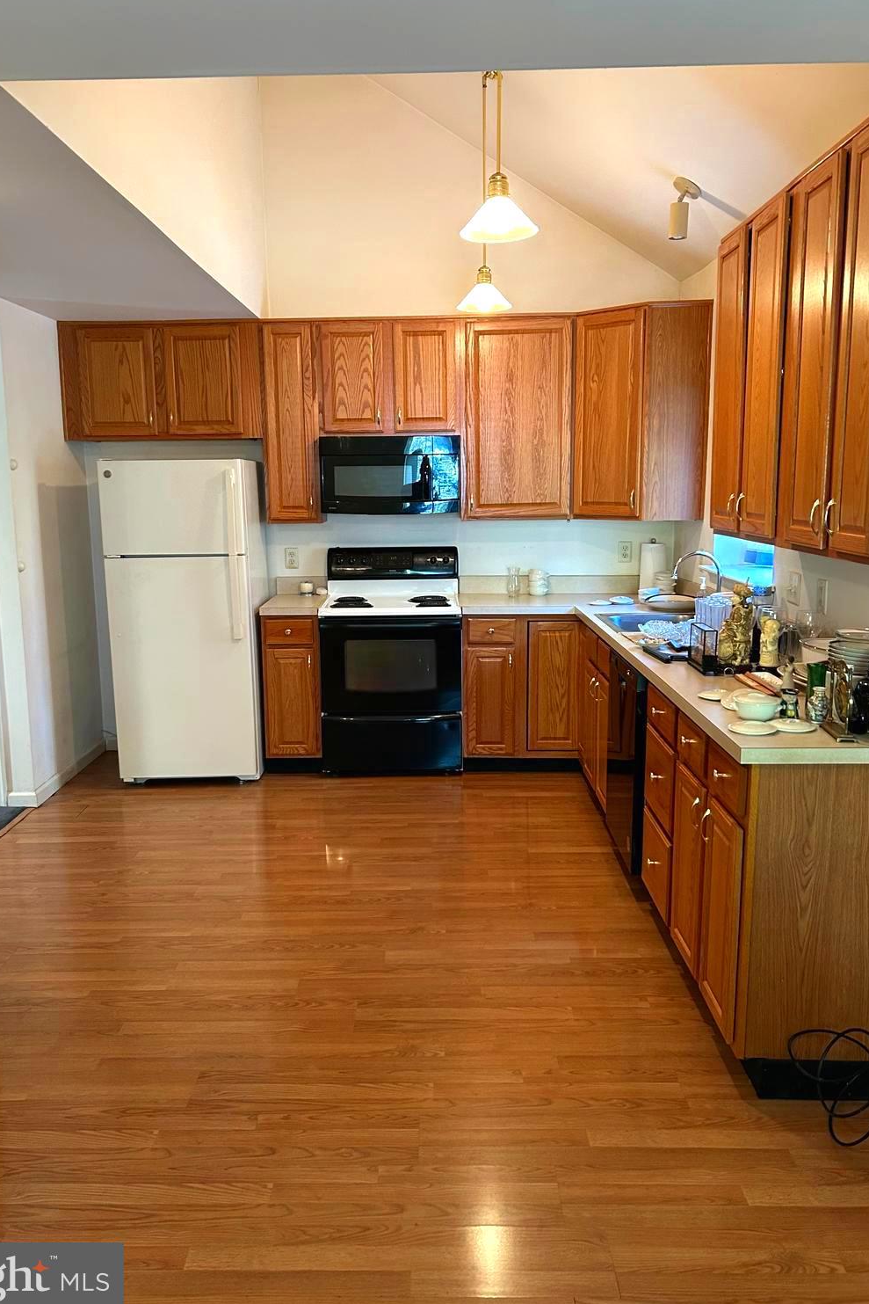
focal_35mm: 28
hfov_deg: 46.4
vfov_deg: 65.5
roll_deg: -0.4
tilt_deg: -9.3
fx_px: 1014
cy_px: 639
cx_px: 410
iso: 250
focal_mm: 5.7
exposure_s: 1/60
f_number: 1.5
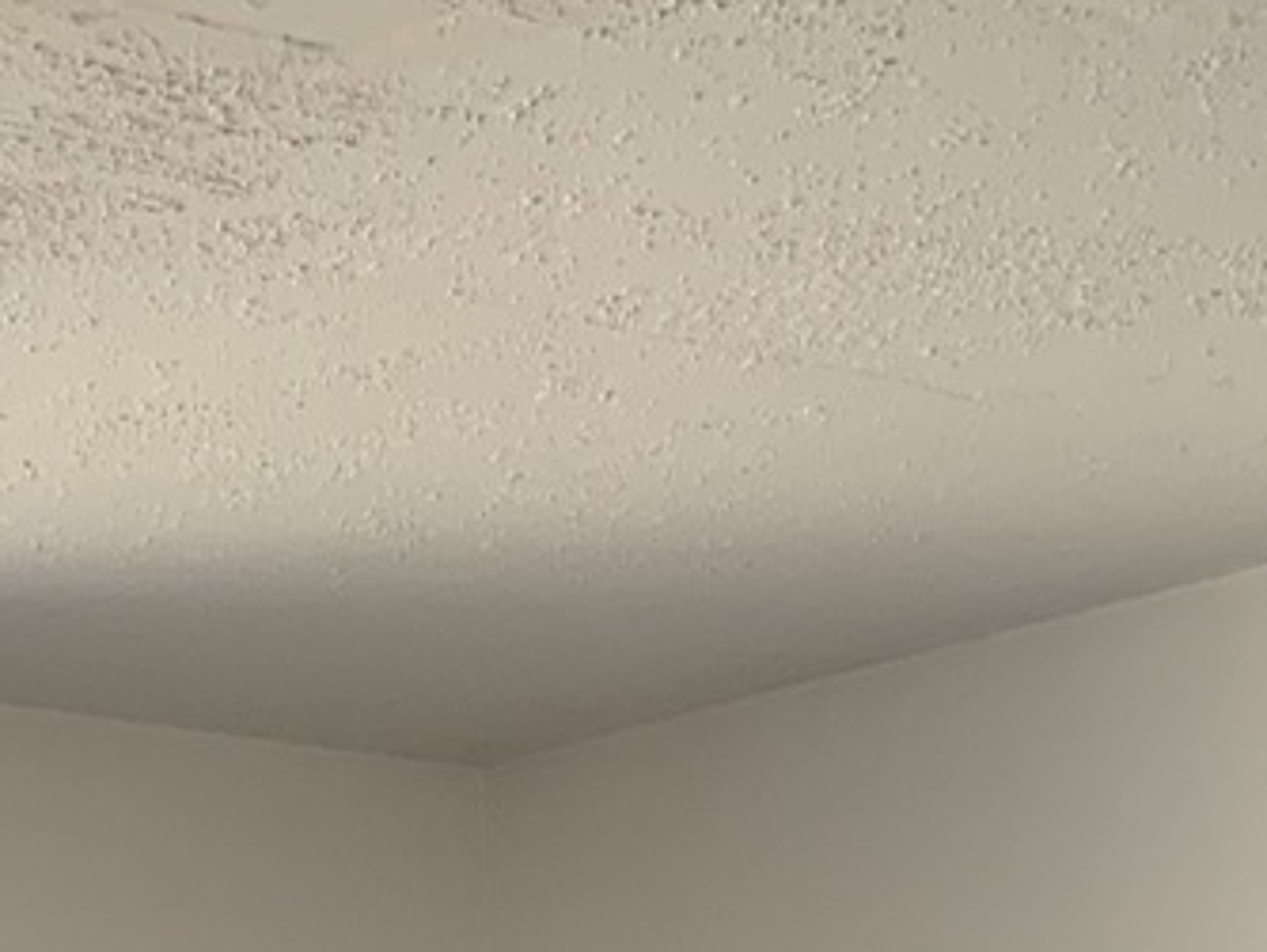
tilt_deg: -4.8
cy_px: 2014
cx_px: 292
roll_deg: +1.7
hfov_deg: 15.7
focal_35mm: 125
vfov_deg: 10.7
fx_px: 4578
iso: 50
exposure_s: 1/122
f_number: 1.8
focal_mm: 3
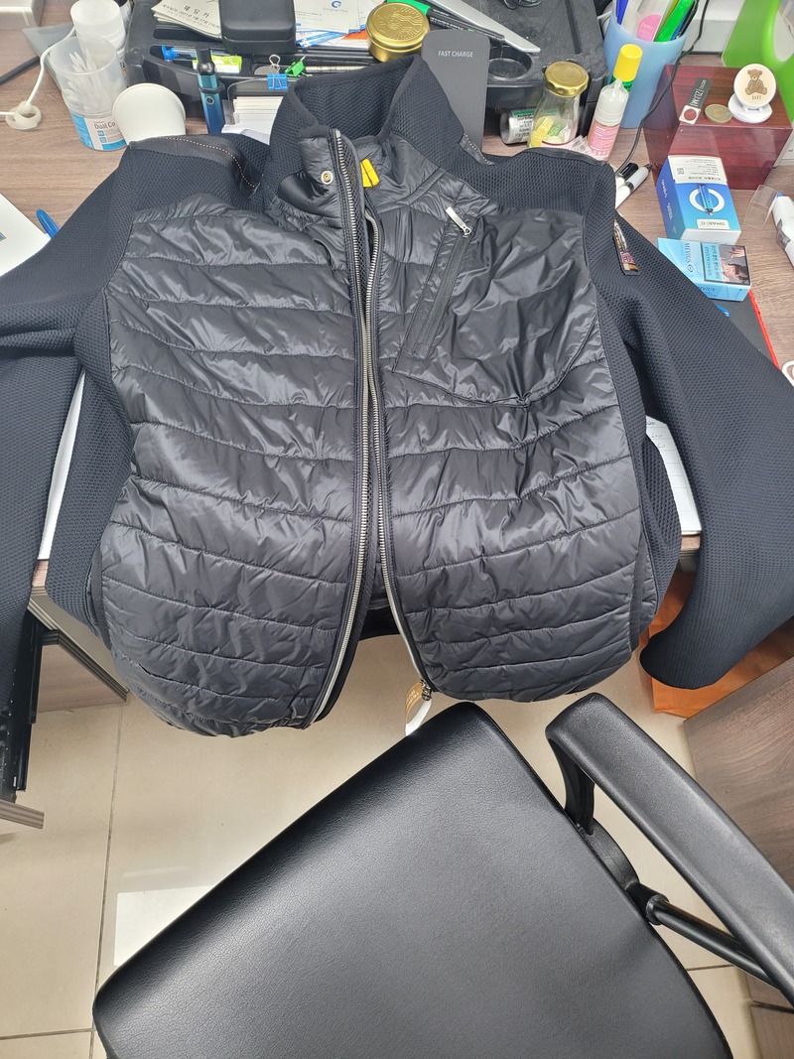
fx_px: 795
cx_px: 397
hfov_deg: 53.1
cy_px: 530
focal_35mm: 26
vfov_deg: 67.3
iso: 250
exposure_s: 1/39
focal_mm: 5
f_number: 1.8
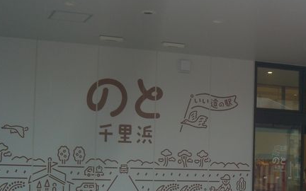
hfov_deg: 26.8
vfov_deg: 17.0
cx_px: 228
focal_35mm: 76
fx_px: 634
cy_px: 151
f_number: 2.8
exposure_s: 1/200
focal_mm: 7.9
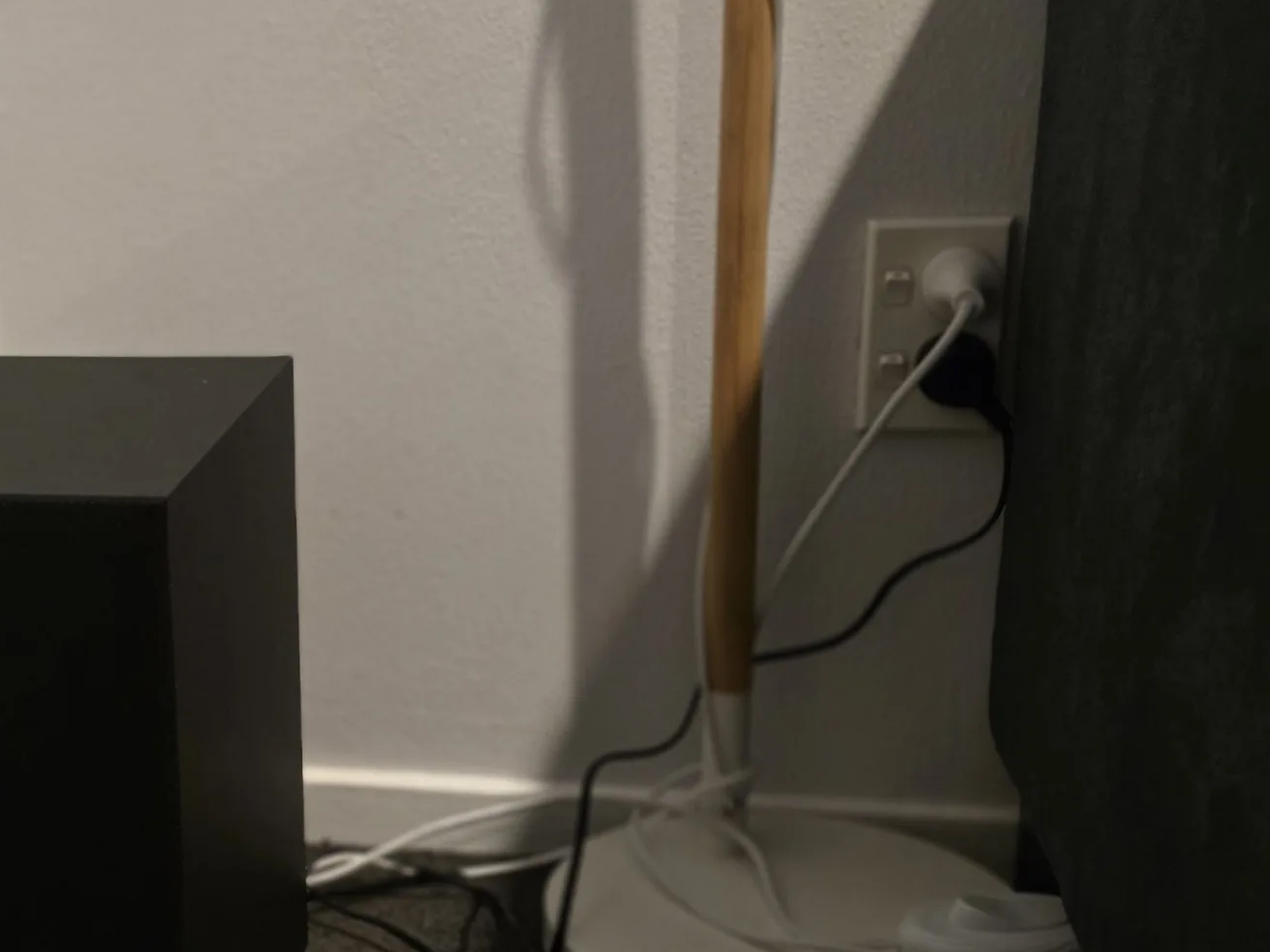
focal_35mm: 53
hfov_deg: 34.9
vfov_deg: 27.5
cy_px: 574
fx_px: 1944
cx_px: 229
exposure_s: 1/55.5
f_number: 1.7
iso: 1250
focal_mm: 6.3
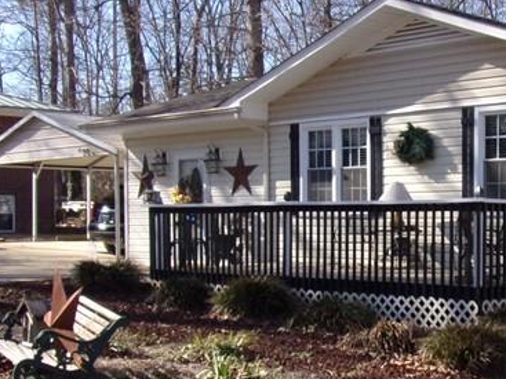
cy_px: 236
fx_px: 979
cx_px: 426
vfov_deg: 21.9
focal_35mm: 67
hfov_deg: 28.2
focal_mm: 4.3
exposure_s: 1/480
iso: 80
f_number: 3.3
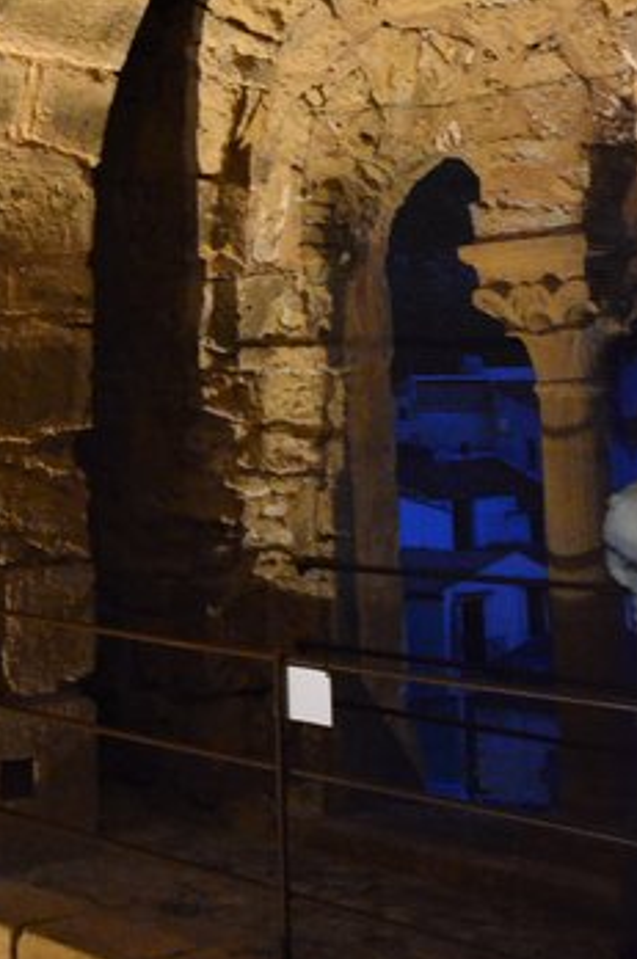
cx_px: -88
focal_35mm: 62
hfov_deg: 20.7
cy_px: -110
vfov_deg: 29.1
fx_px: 1650
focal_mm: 18
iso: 6400
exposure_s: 1/20
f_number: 6.3
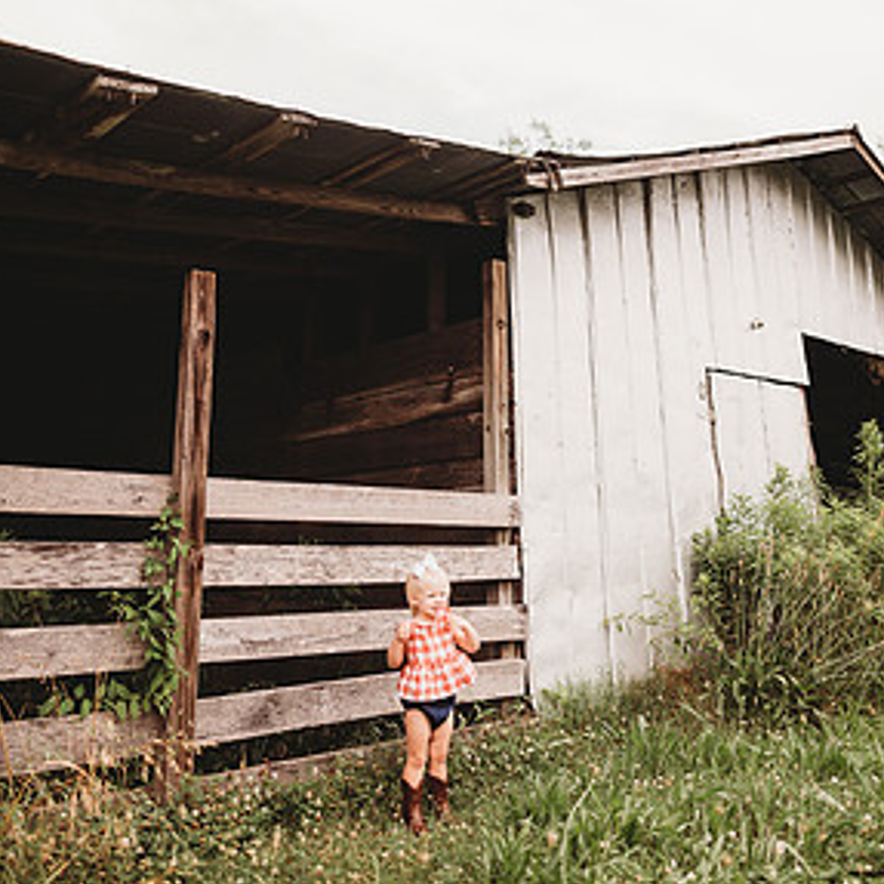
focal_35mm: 32
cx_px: 444
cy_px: 290
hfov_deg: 51.1
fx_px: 925
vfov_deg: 50.1
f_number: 2.2
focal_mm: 24
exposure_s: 1/1000
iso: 100
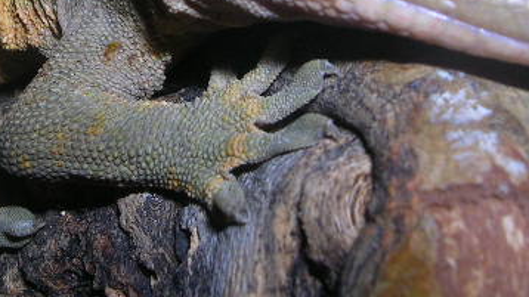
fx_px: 1038
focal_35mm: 74
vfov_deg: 16.0
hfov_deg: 28.6
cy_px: 13
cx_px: 247
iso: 50
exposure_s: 1/60.1
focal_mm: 5.8
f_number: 5.6
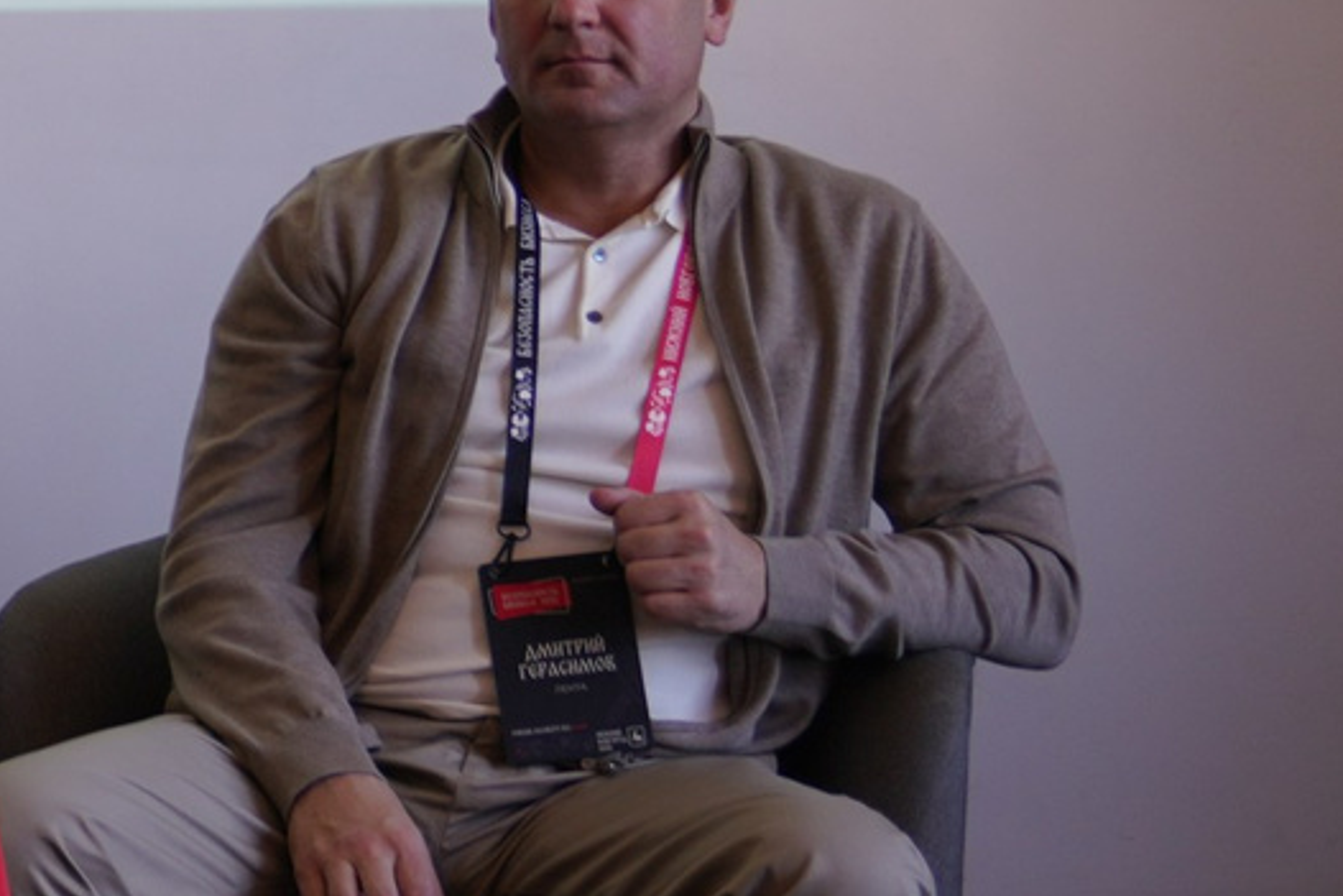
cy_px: -393
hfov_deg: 12.8
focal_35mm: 146
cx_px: -1052
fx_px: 5448
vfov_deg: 9.2
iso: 200
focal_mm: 30
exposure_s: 1/60
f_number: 2.8
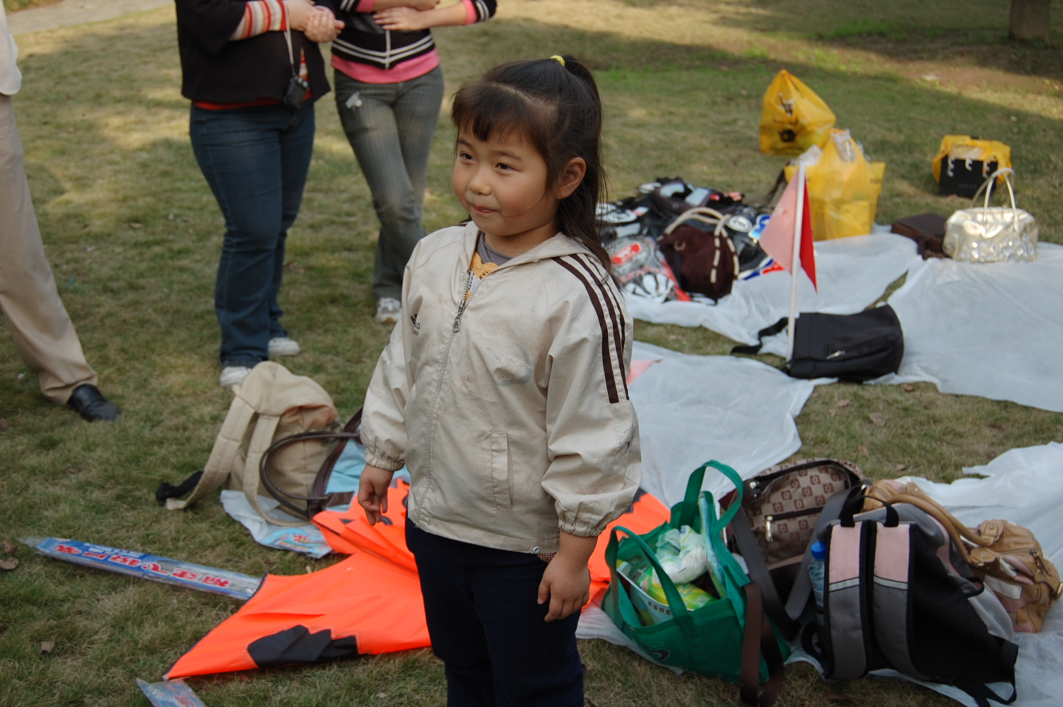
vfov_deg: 28.0
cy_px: 354
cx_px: 532
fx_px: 1416
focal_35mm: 48
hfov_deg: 41.1
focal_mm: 32
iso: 250
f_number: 4.5
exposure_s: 1/500
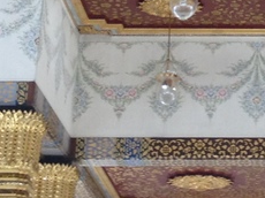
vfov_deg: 7.9
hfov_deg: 10.6
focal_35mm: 183
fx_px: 1399
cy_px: -148
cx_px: 311
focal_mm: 4.28
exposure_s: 1/20
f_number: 2.4
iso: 64
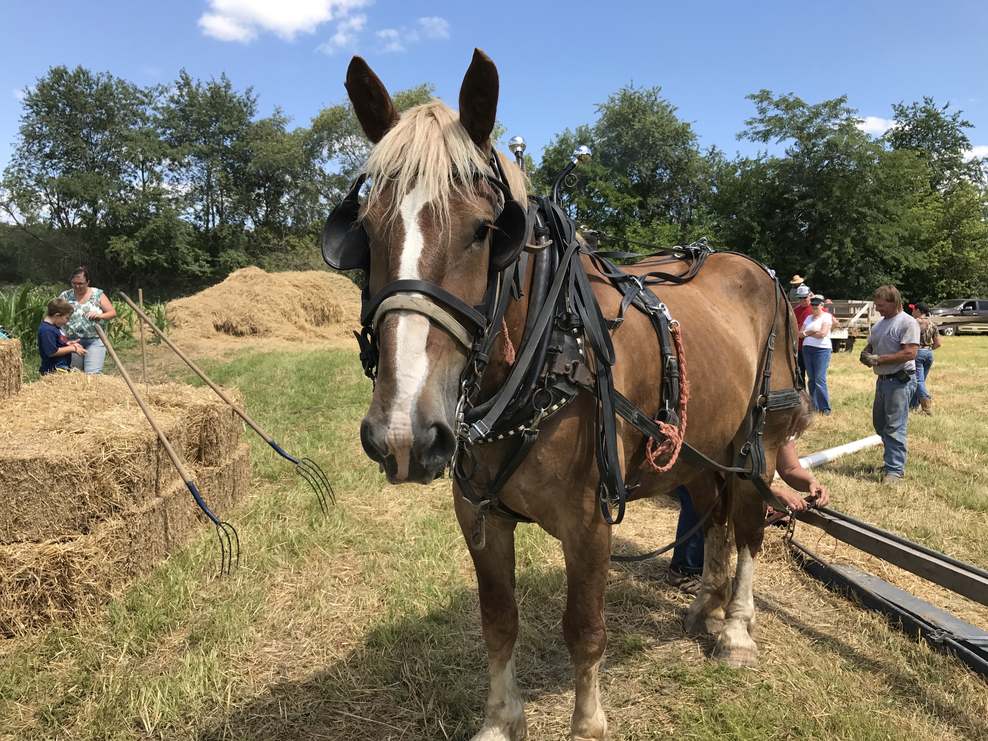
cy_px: 370
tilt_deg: -2.6
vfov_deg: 49.7
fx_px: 799
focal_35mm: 28
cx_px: 494
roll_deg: +0.2
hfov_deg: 63.4
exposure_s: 1/1212
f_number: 1.8
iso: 20
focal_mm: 3.99
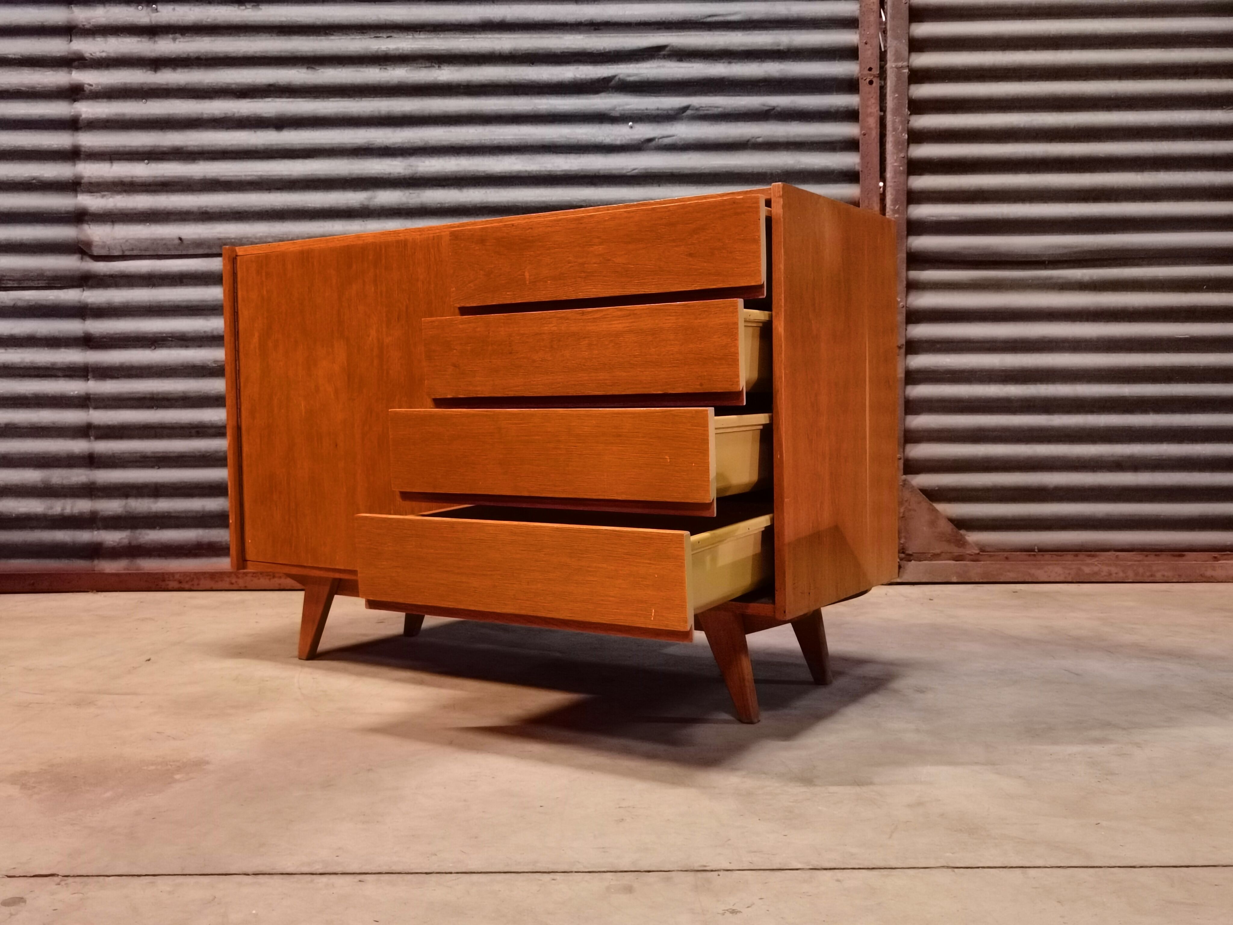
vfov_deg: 41.8
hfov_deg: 54.0
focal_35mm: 34
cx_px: 616
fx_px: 1211
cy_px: 462
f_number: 1.9
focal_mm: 6.71
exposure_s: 1/20
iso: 800
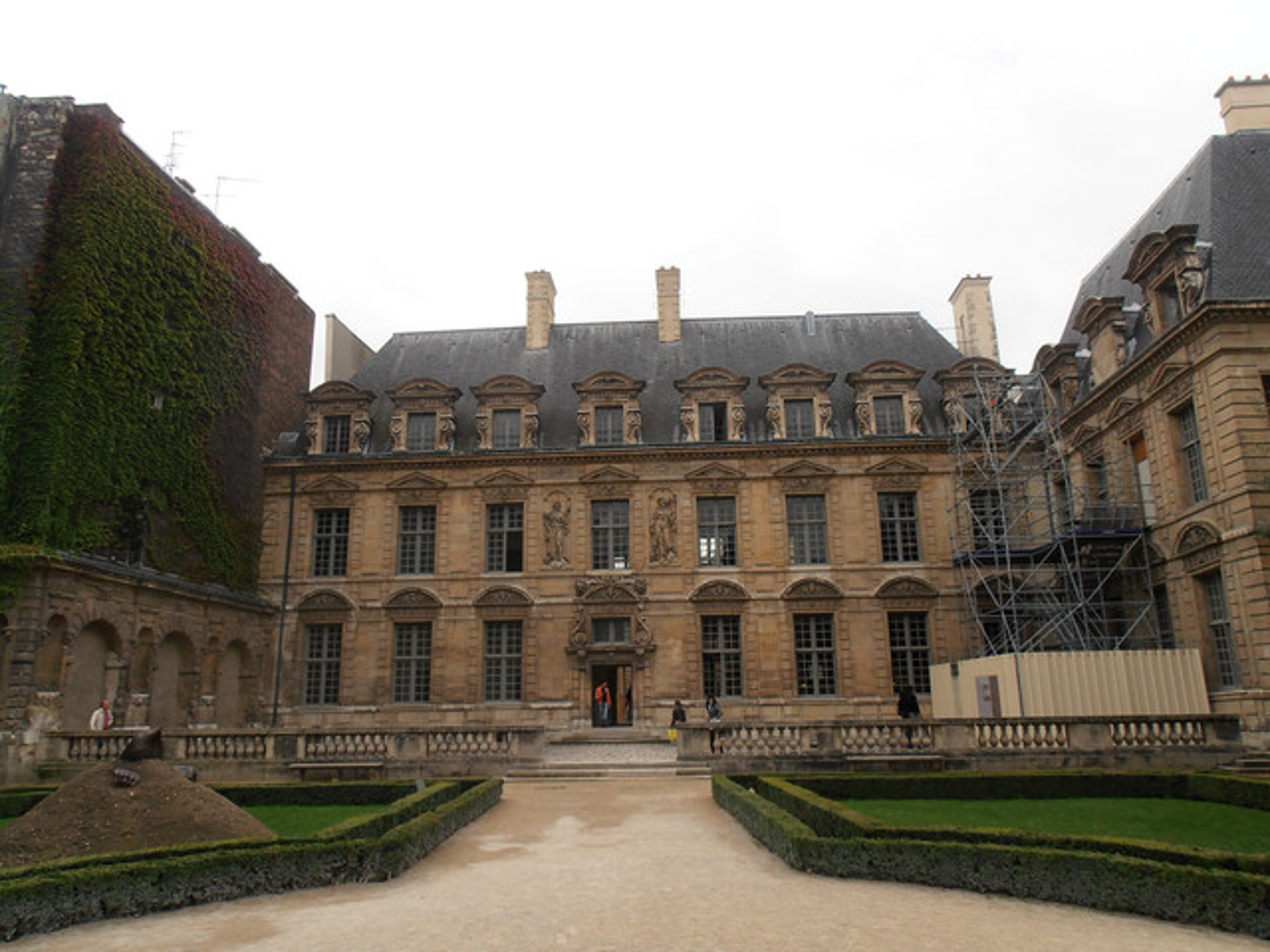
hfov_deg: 71.6
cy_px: 476
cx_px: 635
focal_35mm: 24
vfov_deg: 56.8
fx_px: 881
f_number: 7.9
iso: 80
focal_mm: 4.2
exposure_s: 1/40
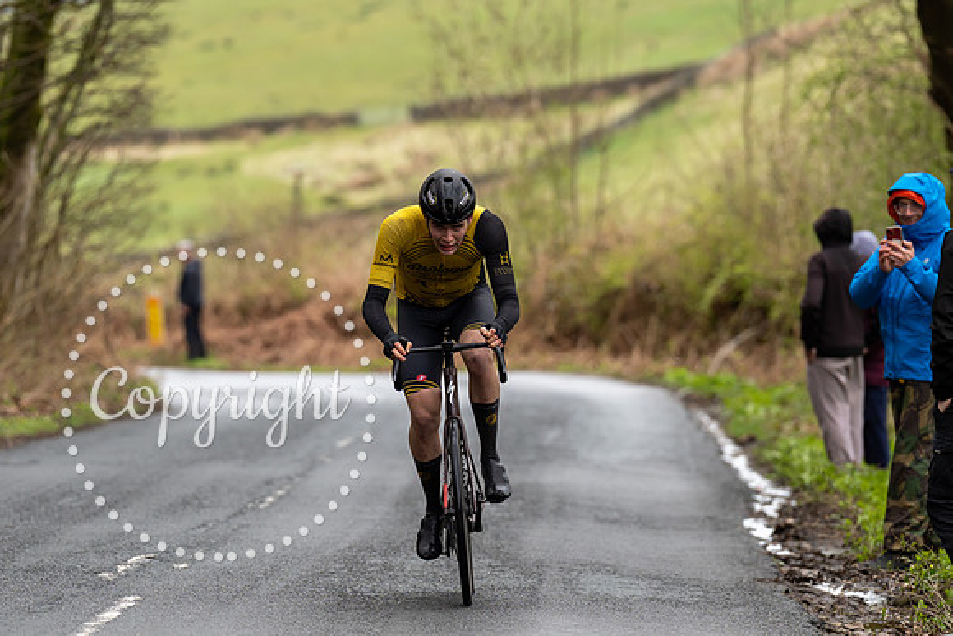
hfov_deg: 7.0
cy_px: 278
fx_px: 7797
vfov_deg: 4.7
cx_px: 509
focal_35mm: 294
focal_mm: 197
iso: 500
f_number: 3.5
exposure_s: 1/1000
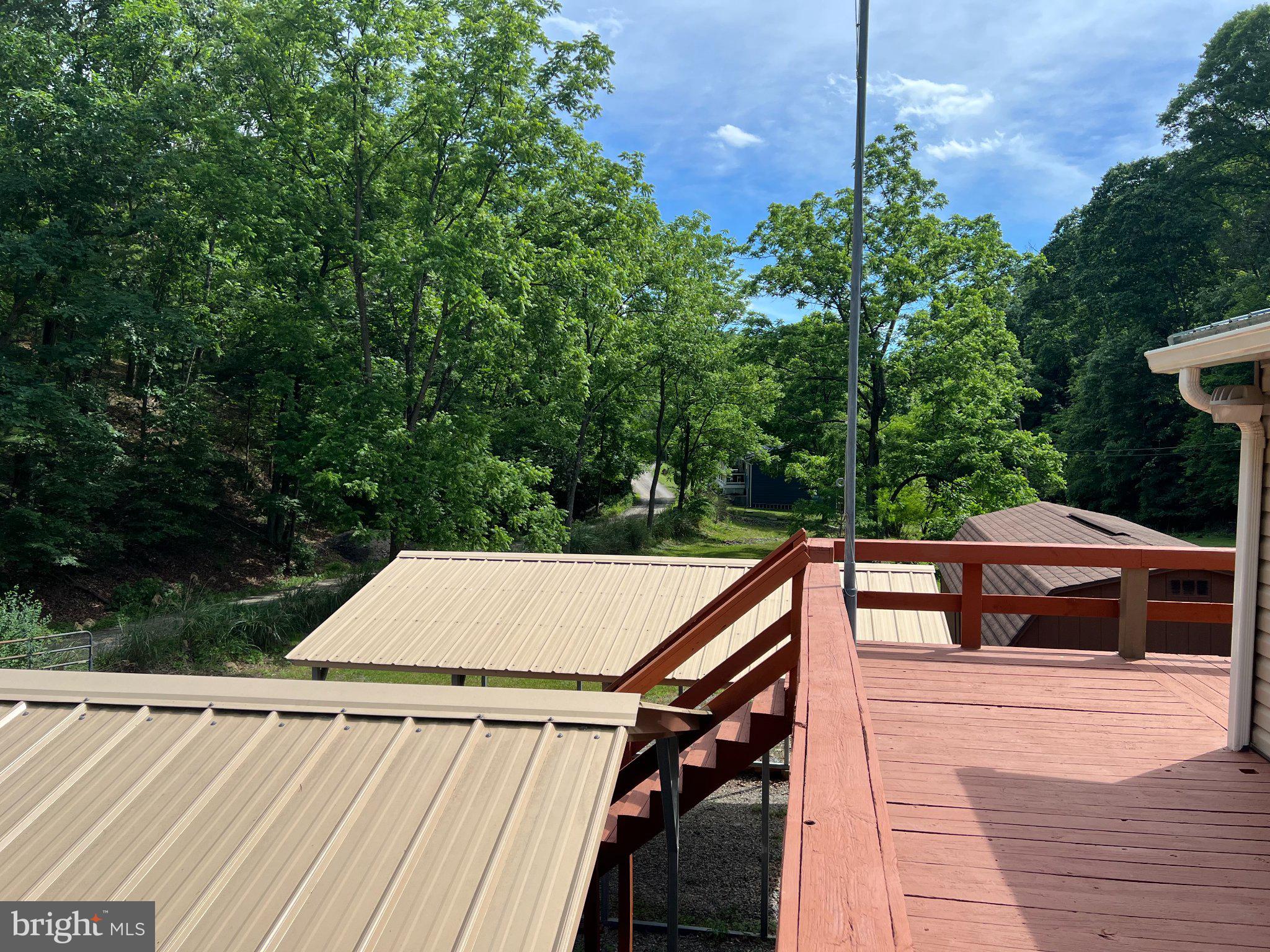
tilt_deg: -2.4
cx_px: 635
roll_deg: +0.2
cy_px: 476
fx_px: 954
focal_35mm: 26
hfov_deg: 67.3
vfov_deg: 53.1
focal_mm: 5.7
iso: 50
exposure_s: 1/2632
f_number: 1.5
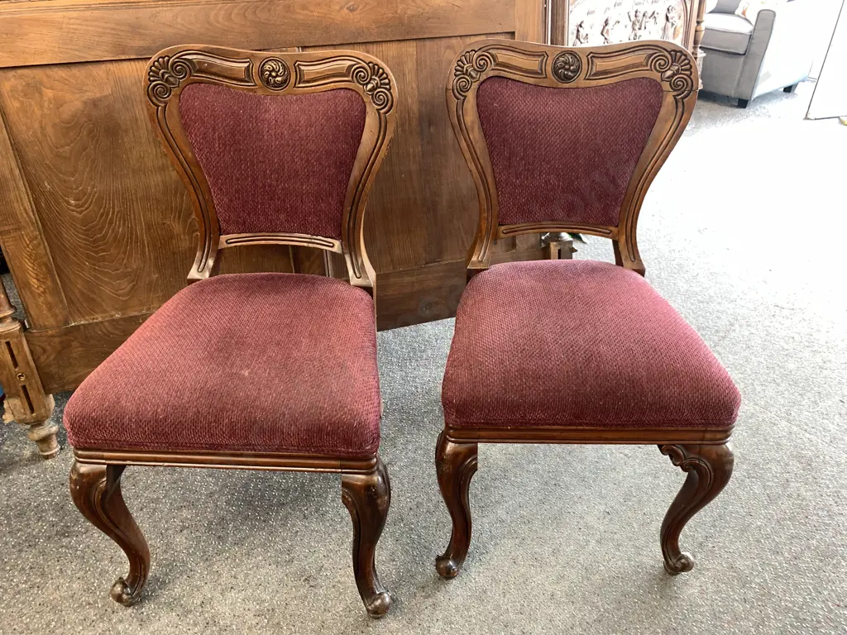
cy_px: 318
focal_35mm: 26
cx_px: 424
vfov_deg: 53.1
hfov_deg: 67.3
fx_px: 636
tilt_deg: -34.3
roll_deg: -1.1
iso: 160
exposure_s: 1/50
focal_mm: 4.25
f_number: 1.8
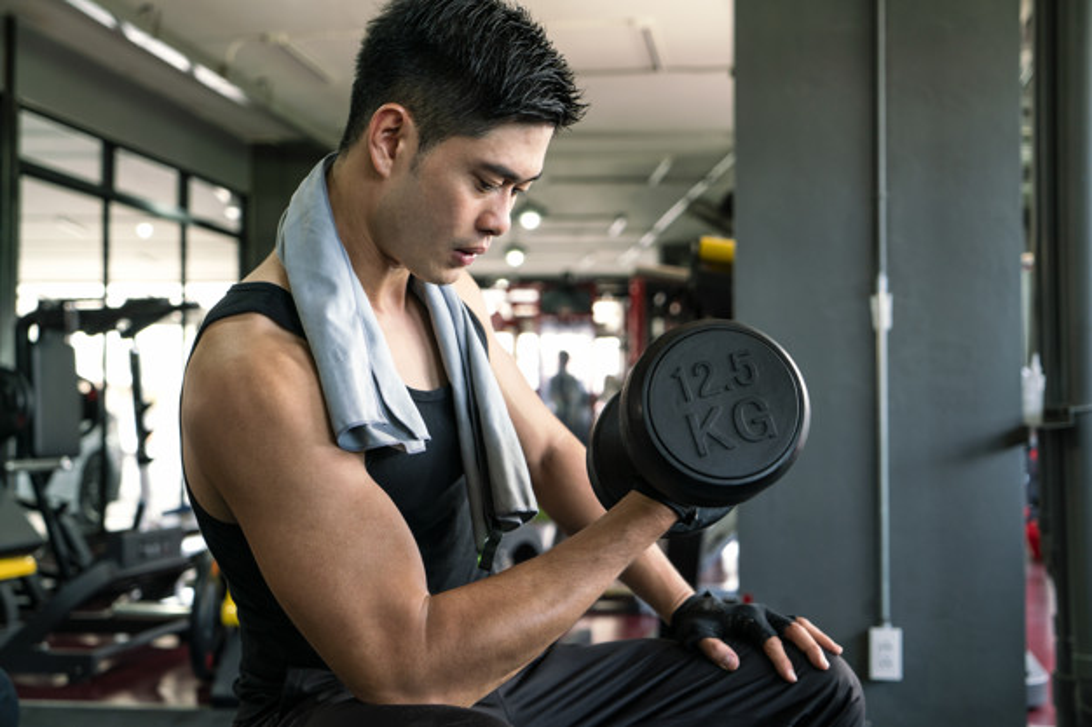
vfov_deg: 28.6
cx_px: 546
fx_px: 1425
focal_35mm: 47
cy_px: 364
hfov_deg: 41.9
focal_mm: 47
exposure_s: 1/125
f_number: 4
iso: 400
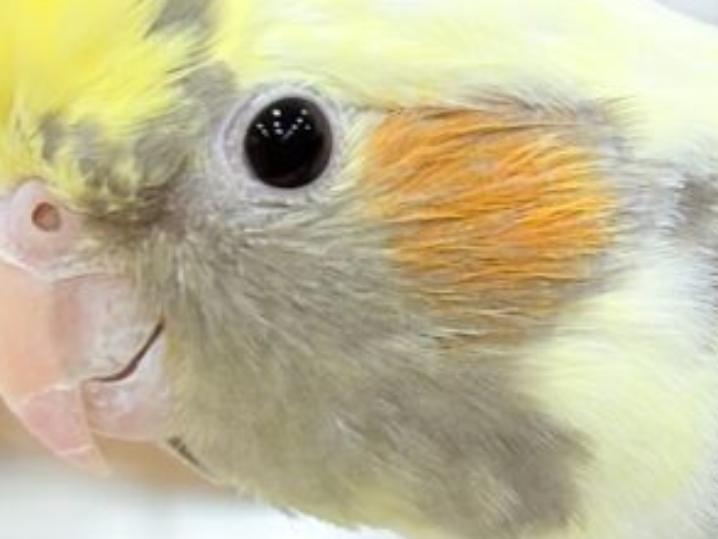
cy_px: 398
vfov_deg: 7.0
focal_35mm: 212
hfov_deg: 9.2
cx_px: 908
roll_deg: -0.8
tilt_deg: -10.4
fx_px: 4401
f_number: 1.6
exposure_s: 1/50
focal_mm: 5.96
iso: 50
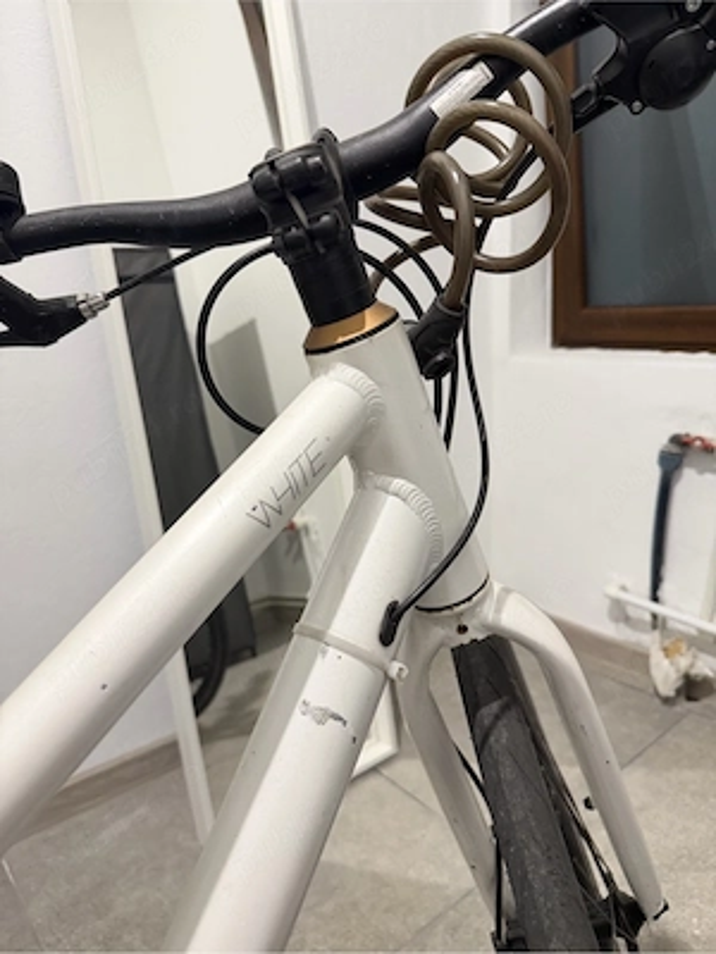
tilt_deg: -15.5
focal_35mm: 24
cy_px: 477
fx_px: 662
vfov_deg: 71.6
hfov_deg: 56.8
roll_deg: +2.7
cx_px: 358
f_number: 1.78
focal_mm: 6.76
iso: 400
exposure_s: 1/60
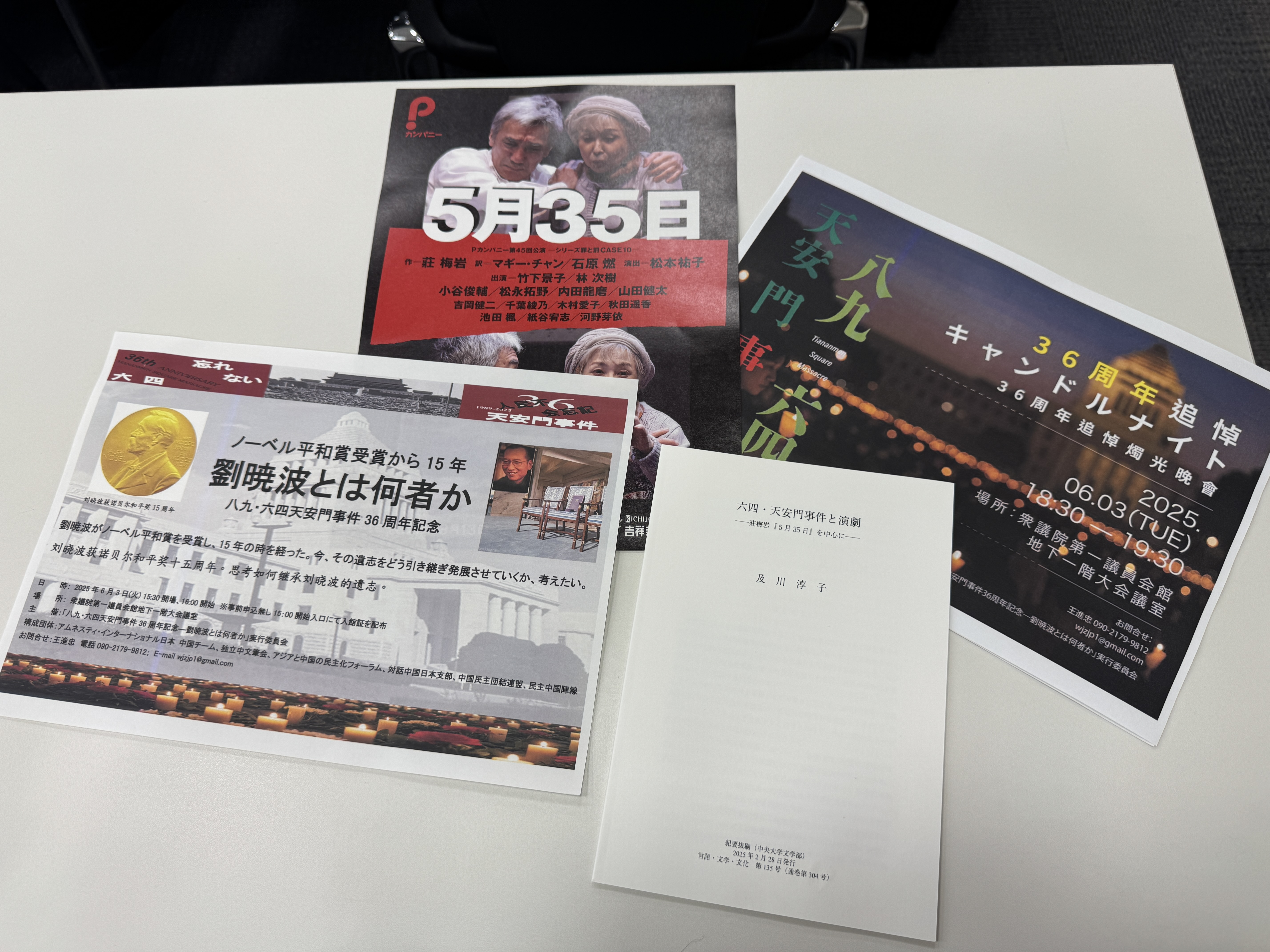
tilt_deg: -68.4
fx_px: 881
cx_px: 635
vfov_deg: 56.8
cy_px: 476
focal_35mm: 24
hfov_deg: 71.6
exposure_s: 1/100
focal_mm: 6.76
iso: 64
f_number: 1.78
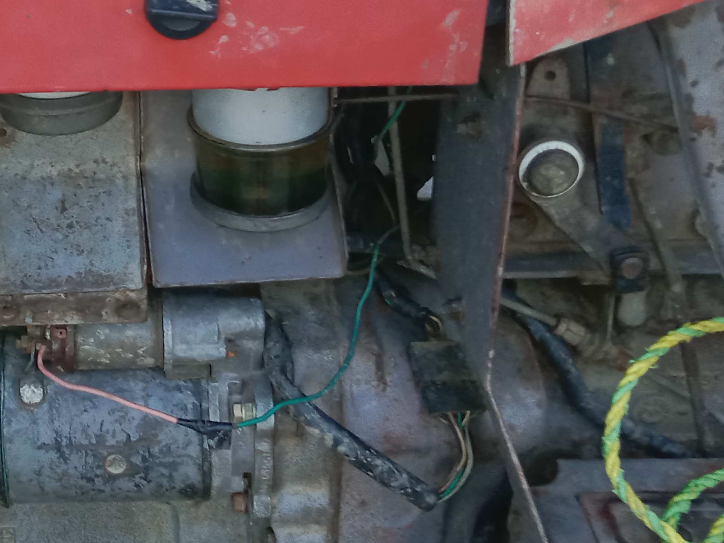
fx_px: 1464
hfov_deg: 26.5
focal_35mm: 70
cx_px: 27
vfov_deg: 20.8
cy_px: 117
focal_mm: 3.65
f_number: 2.2
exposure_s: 1/33.3
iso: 213
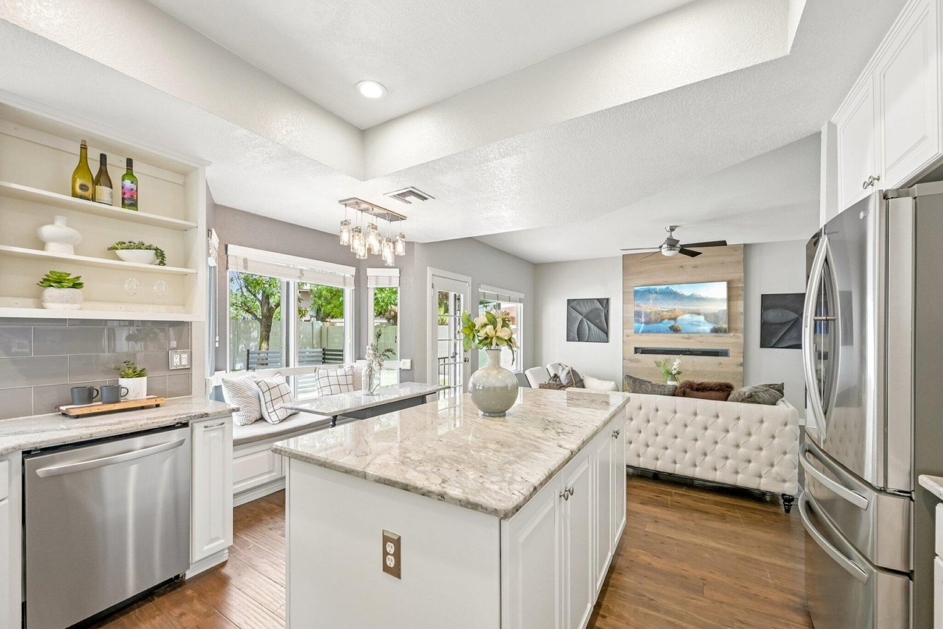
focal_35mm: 14
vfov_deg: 81.2
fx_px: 367
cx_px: 472
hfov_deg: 104.3
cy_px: 314
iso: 640
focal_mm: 14
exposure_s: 1/40
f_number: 8
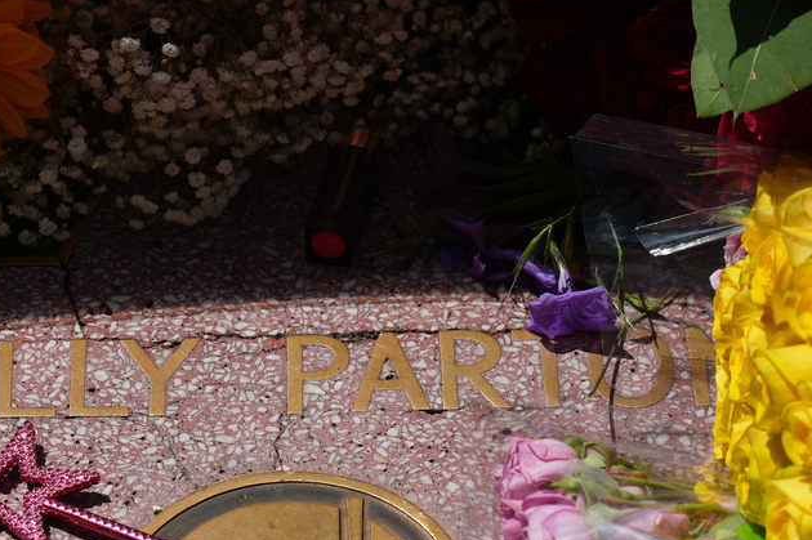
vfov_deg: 7.9
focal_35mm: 174
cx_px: 193
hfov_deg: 11.8
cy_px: 428
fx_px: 3921
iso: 160
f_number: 6.3
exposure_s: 1/1600
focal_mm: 107
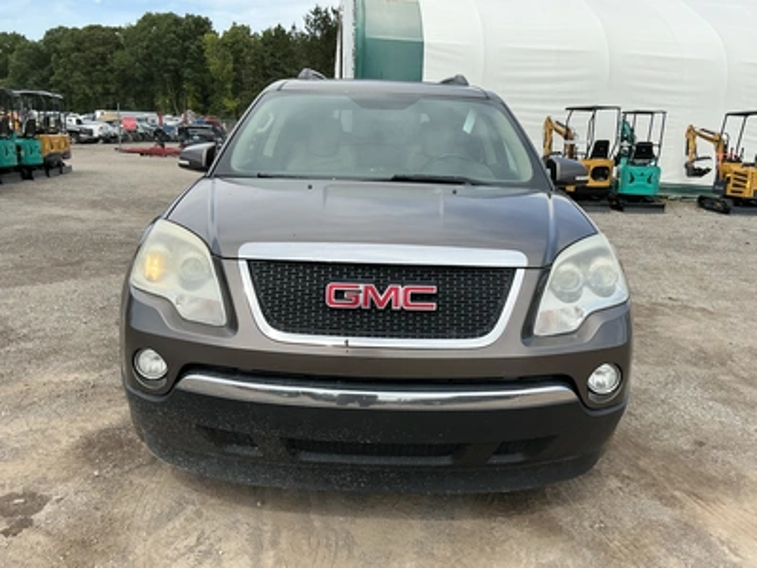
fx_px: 612
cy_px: 284
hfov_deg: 63.4
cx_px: 378
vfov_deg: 49.7
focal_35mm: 28
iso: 25
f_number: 1.8
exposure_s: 1/1121
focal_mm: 3
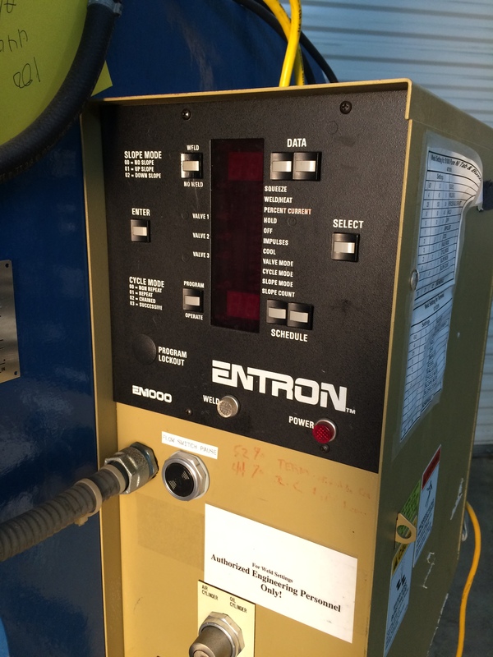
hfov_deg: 48.2
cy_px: 328
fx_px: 551
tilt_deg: -14.5
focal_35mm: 29
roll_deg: -0.9
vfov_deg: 61.7
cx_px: 246
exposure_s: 1/30
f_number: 2.2
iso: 100
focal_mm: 4.15
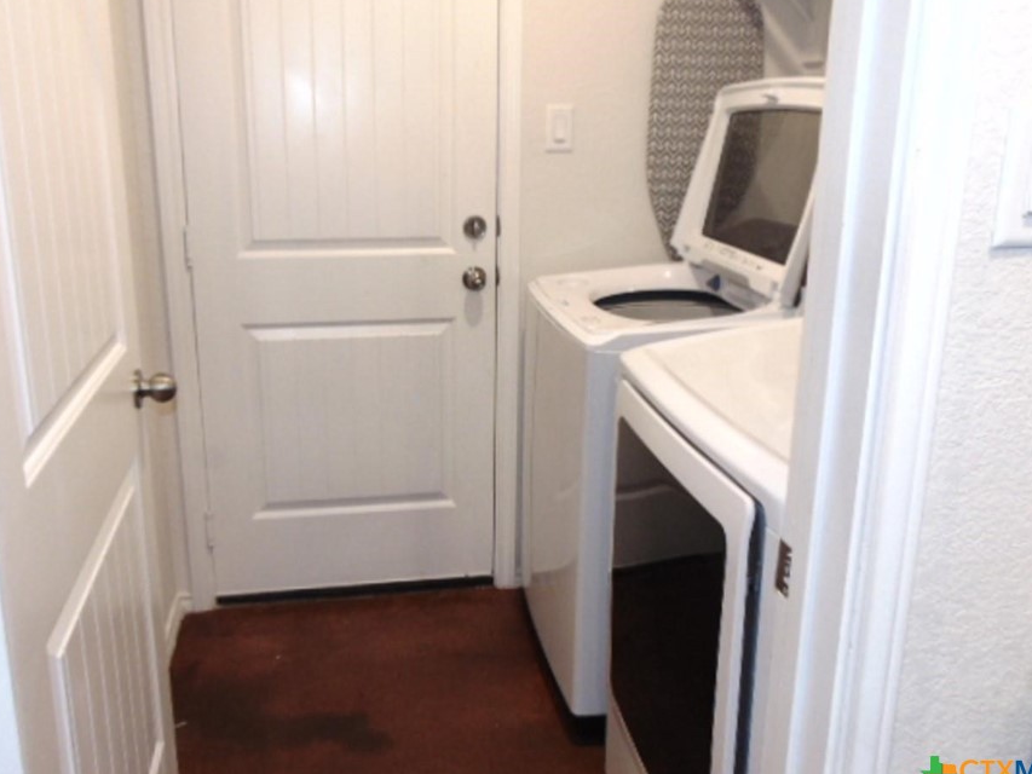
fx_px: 895
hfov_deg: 59.9
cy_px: 351
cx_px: 478
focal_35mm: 30
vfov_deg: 46.7
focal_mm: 4.5
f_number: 3
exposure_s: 1/30
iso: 200
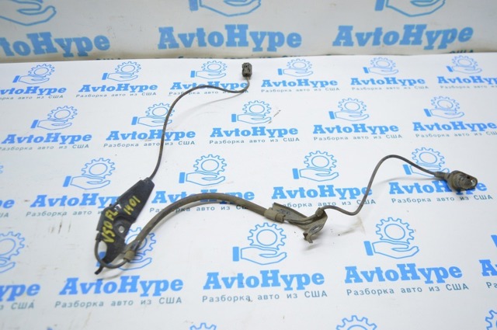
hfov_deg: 57.3
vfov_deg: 39.9
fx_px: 455
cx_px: 248
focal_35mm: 33
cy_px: 165
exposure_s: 1/50
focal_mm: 22
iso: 400
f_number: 3.8
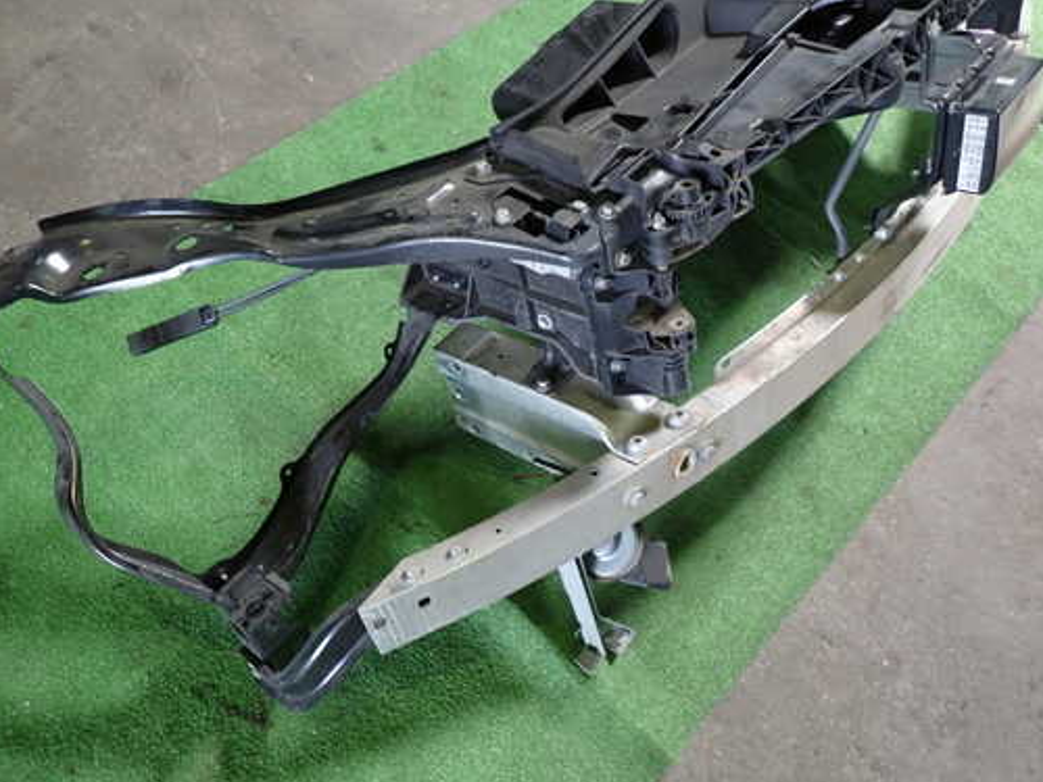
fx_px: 904
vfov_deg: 46.8
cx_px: 471
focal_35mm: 30
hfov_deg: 59.9
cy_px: 417
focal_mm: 4.5
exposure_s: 1/40
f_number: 2
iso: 200
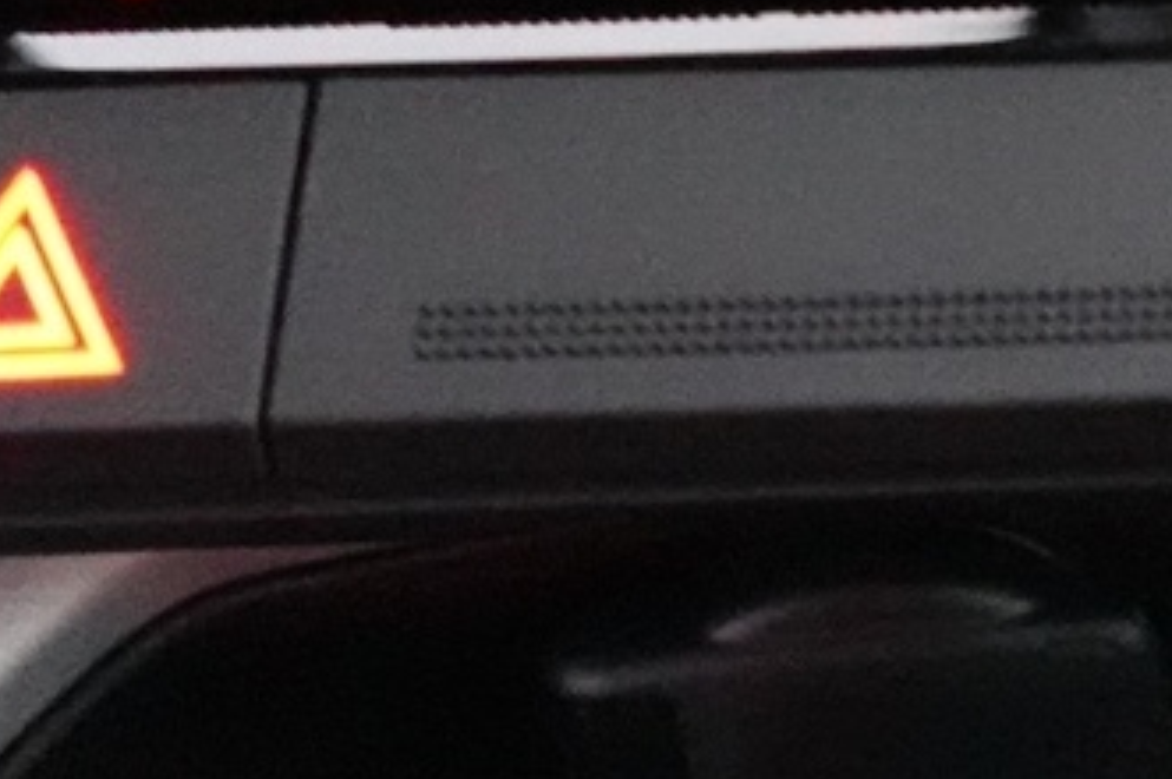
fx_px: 3187
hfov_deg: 18.3
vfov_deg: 13.3
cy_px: -305
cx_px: 1809
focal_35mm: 98
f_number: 2
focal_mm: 7.6
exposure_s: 1/20
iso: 6400
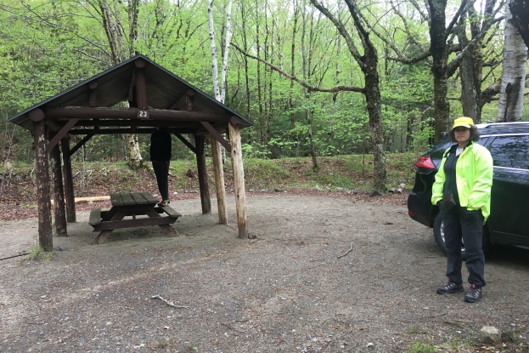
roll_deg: +1.1
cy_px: 179
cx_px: 265
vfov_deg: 42.3
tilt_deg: -1.2
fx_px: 455
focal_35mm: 31
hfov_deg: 60.3
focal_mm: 4.15
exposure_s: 1/30
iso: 25
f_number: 2.2
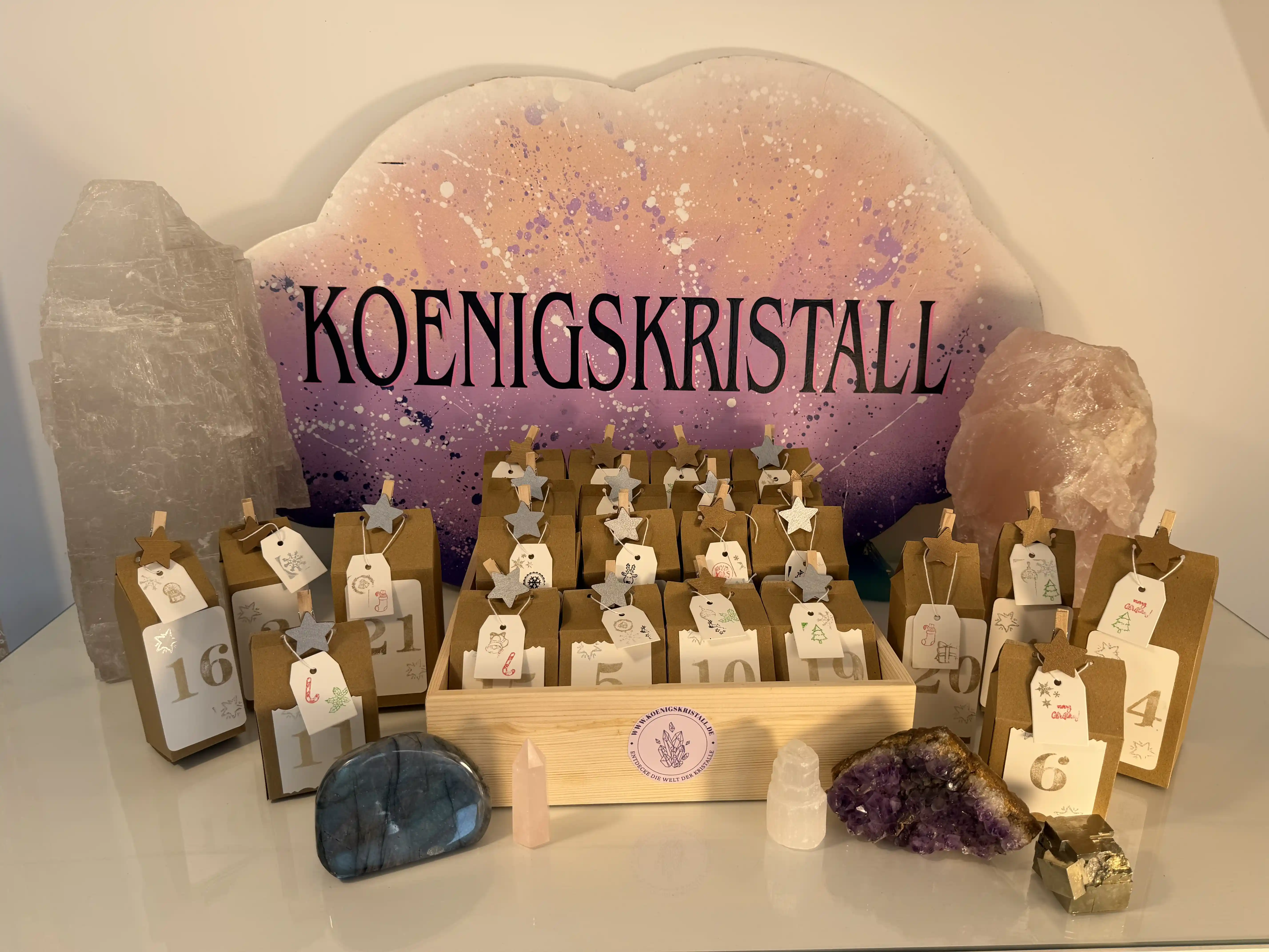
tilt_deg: -18.0
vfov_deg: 56.8
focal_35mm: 24
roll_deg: +0.2
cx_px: 634
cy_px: 476
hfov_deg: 71.6
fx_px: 880
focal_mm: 6.76
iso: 80
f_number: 1.78
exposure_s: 1/445
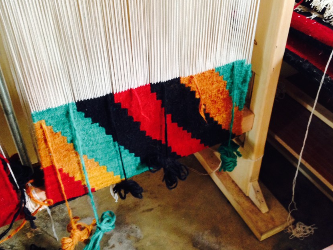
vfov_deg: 33.6
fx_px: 414
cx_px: 161
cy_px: 112
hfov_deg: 43.8
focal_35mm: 43
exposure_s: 1/20
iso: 160
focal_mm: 4.28
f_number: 2.4
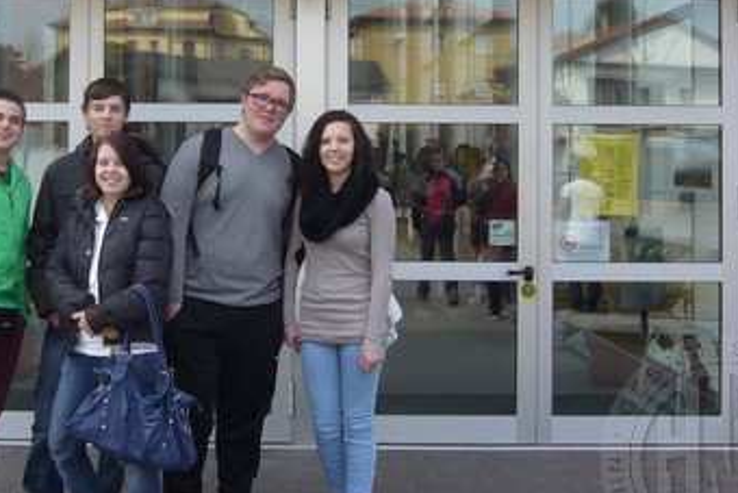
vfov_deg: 22.5
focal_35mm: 60
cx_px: 250
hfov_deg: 33.1
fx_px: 1230
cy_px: 135
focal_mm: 5.8
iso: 80
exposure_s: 1/320
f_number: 2.8
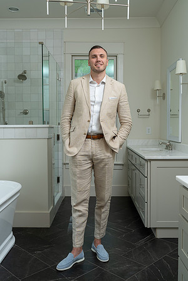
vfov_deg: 54.4
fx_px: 274
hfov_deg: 37.9
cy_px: 140
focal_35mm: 35
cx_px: 94
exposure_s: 1/80
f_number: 4
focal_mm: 35
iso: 100
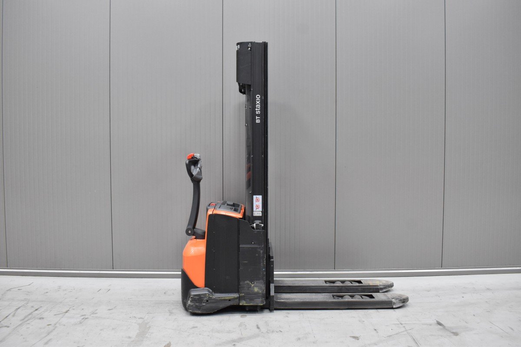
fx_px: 391
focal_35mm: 27
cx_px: 260
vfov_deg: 47.9
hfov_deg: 67.4
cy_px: 174
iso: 1600
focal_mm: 18
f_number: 5
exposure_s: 1/30
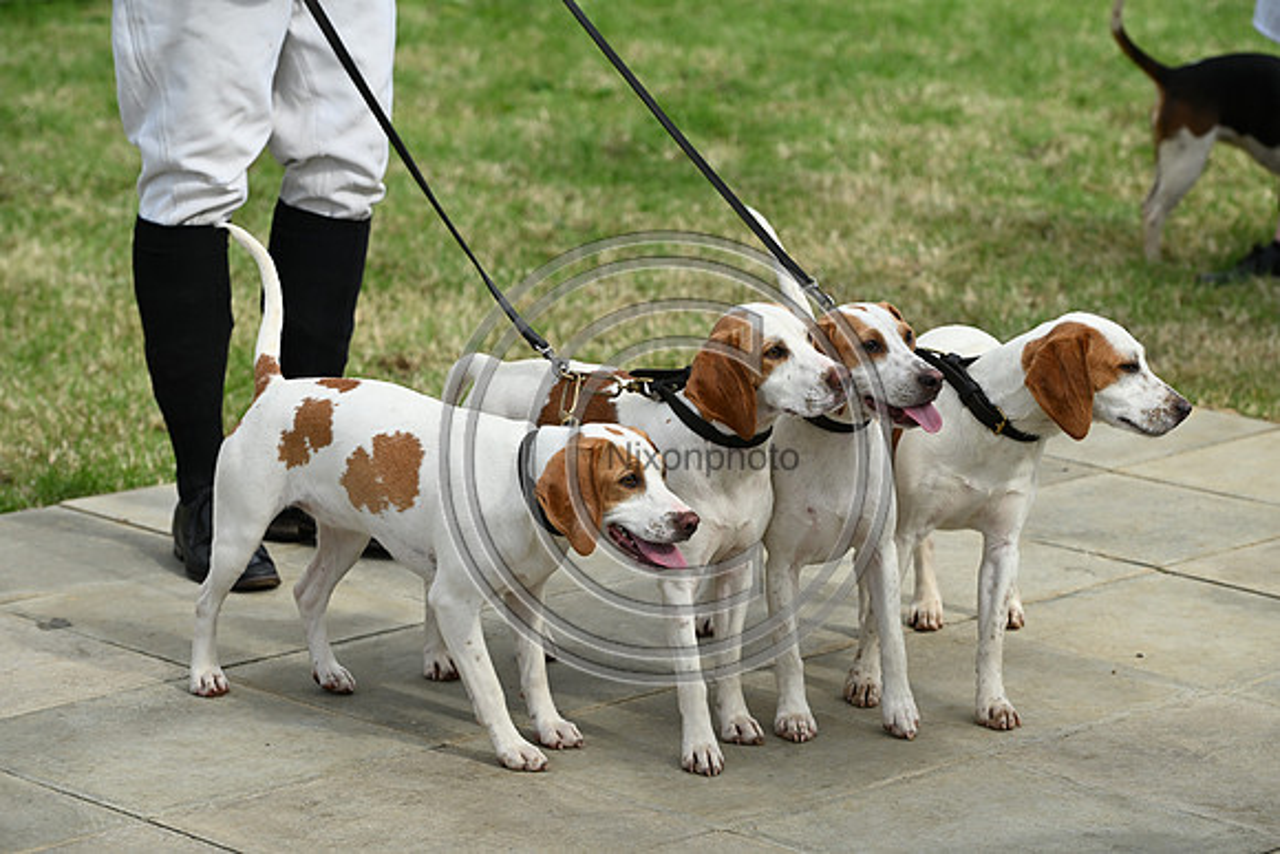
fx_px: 4267
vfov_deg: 11.4
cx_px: 640
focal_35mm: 120
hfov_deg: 17.1
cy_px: 427
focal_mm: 120
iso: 320
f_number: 5.6
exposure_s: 1/1000
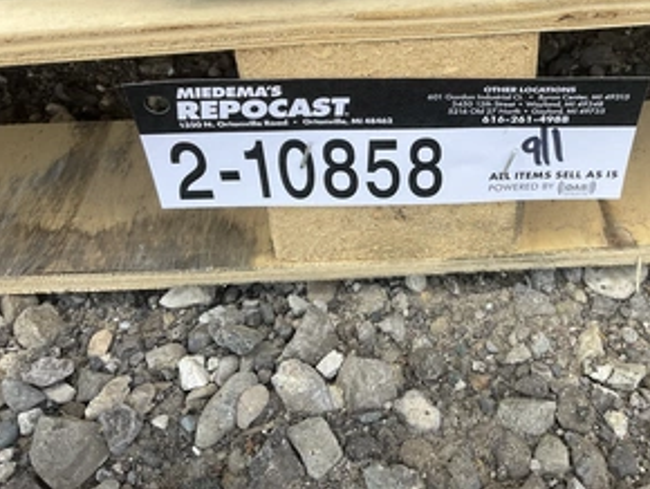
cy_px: 155
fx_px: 752
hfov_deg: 45.9
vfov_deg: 35.6
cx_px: 444
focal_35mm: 40
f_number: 1.8
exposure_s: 1/400
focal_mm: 3
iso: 25
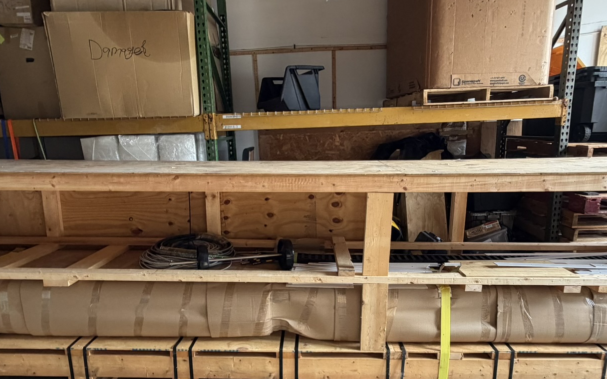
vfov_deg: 49.1
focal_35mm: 25
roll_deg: +2.0
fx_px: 414
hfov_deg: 72.5
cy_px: 217
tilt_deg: -12.9
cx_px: 306
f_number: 2.2
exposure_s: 1/112
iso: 320
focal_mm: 2.22
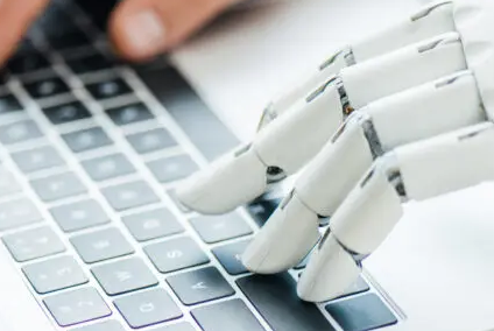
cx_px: 185
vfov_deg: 7.3
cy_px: 189
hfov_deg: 10.8
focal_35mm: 190
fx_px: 2611
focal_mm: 105
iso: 250
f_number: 3.5
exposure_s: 1/250
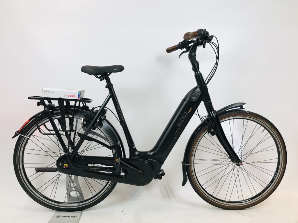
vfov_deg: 49.7
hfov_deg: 63.4
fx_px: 241
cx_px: 149
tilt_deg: -5.7
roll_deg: +0.2
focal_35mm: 28
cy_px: 112
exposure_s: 1/33
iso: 25
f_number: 1.8
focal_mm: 3.99
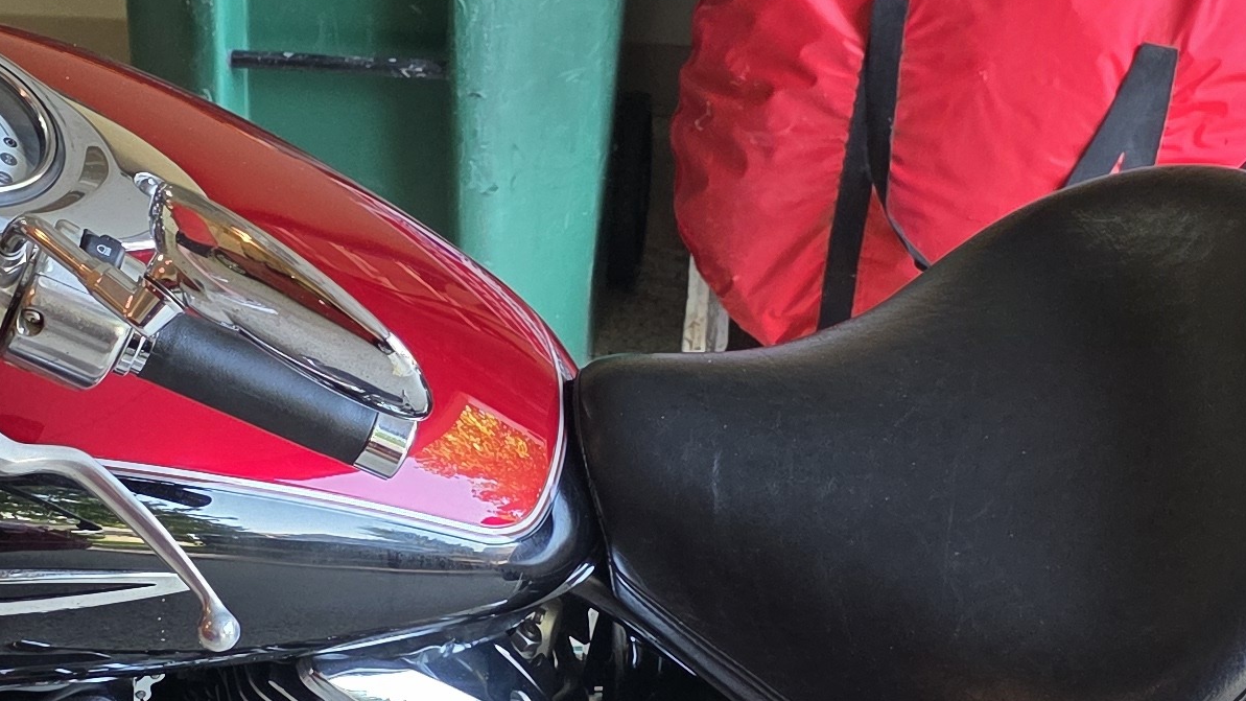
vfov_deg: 14.4
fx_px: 2775
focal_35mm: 84
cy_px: 348
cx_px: 432
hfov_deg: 25.2
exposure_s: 1/180
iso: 200
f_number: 1.7
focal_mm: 6.3
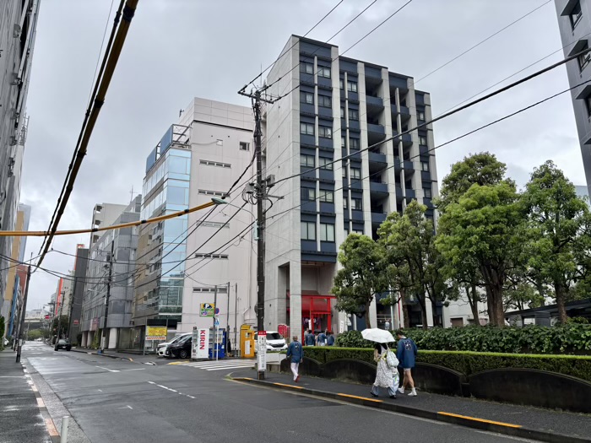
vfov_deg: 53.1
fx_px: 444
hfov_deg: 67.3
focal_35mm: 26
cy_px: 222
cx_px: 296
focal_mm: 5.96
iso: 50
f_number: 1.6
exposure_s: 1/918
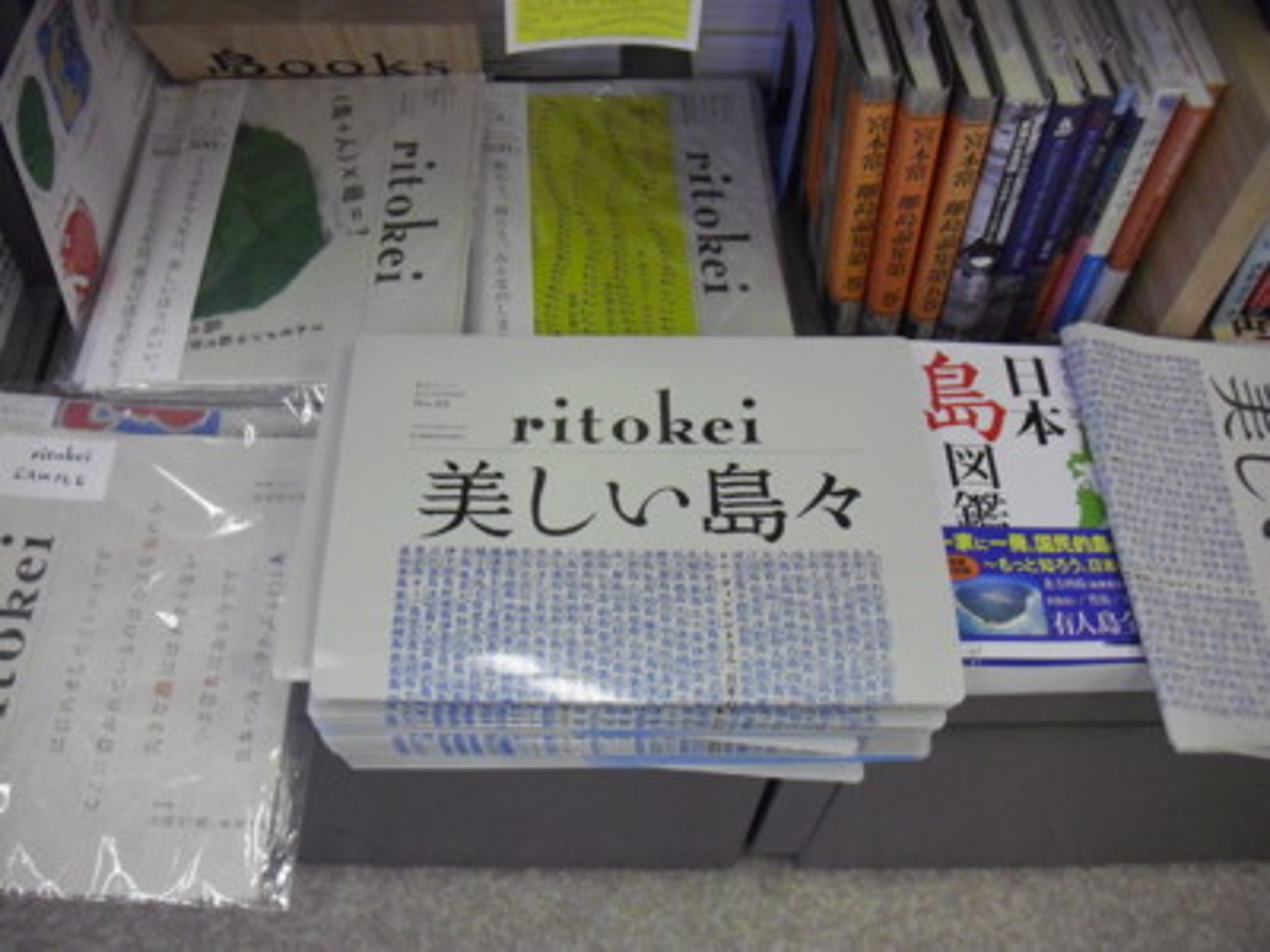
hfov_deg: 49.0
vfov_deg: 37.7
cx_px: 635
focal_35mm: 38
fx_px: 1394
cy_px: 476
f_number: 2.8
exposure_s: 1/125
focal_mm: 6.2
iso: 400
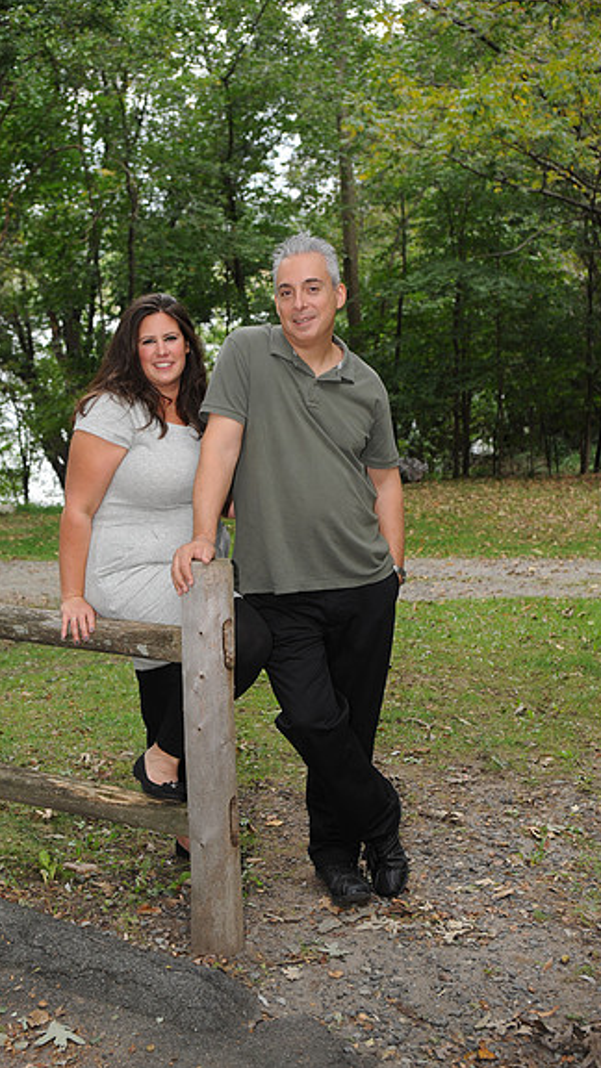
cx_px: 267
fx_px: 1643
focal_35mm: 58
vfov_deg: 36.0
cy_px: 532
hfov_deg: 20.7
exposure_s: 1/200
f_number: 5.6
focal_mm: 55
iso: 500
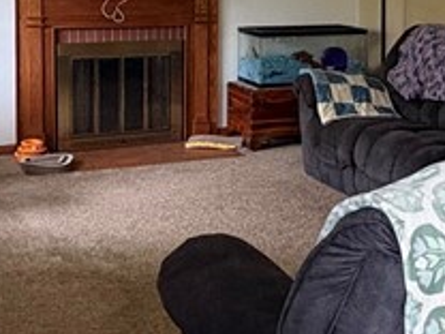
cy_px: 26
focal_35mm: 69
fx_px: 887
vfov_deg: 20.8
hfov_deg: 27.9
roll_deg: -0.6
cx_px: 308
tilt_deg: -5.6
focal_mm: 2.22
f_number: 2.2
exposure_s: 1/60
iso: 500
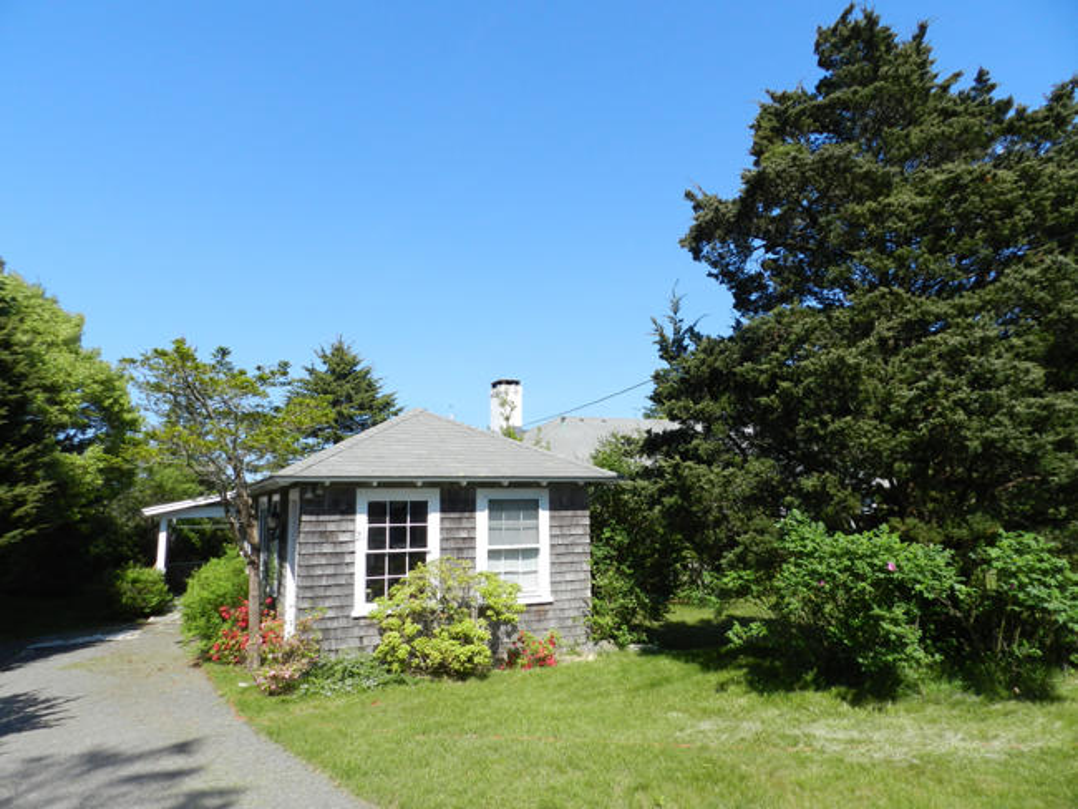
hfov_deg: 73.9
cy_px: 404
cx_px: 539
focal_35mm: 23
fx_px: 717
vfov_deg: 58.9
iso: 160
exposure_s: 1/800
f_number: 4
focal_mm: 4
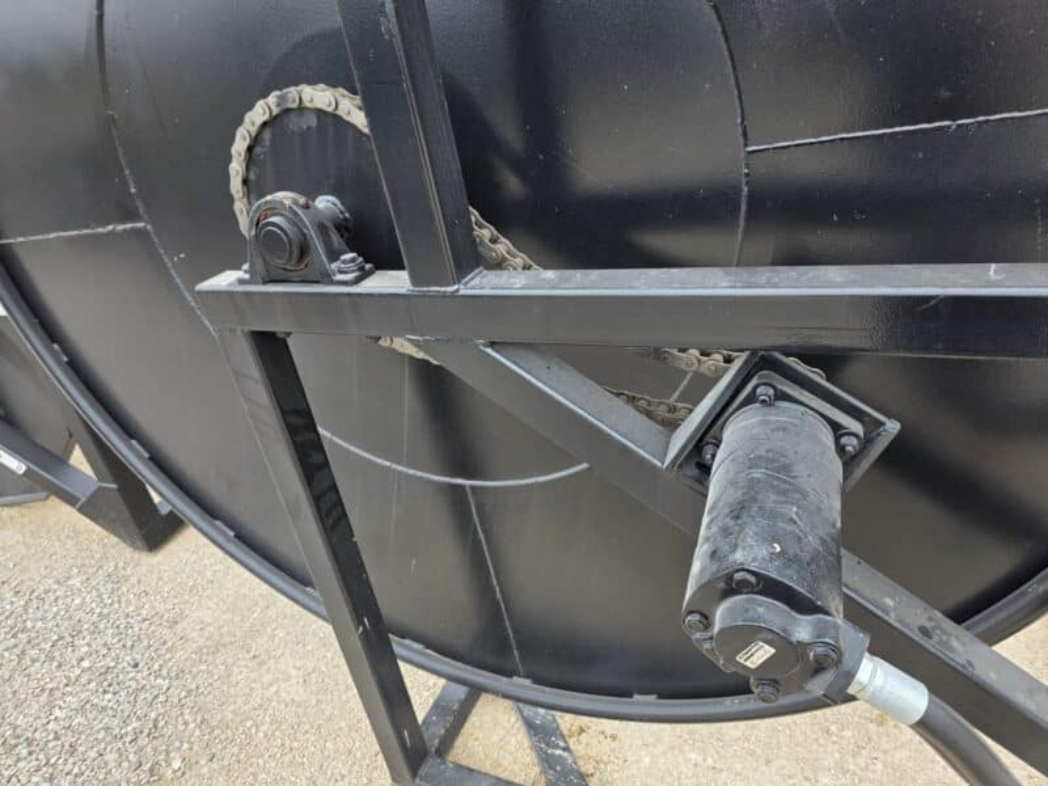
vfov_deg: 58.9
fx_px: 696
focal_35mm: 23
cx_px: 524
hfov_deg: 73.9
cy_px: 393
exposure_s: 1/359
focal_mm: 6.3
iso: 32
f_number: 1.7
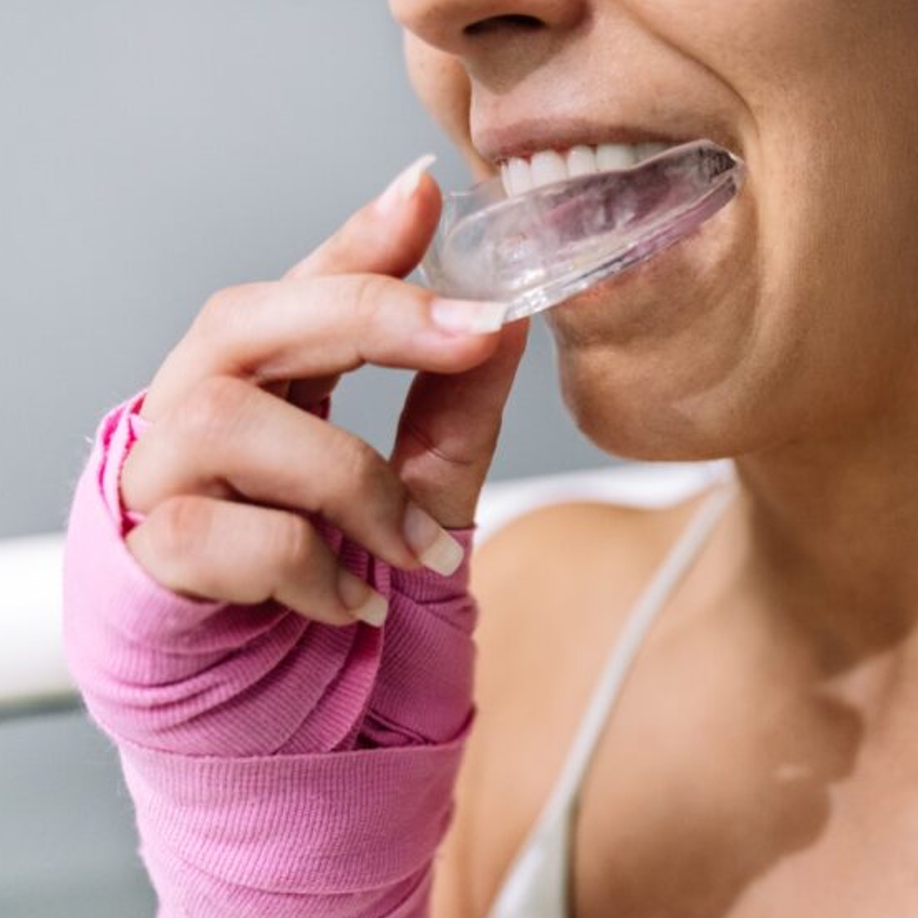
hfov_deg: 30.2
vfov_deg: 31.1
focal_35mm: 55
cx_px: 757
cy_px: 510
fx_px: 1650
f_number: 2.8
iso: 1600
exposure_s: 1/400
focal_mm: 35
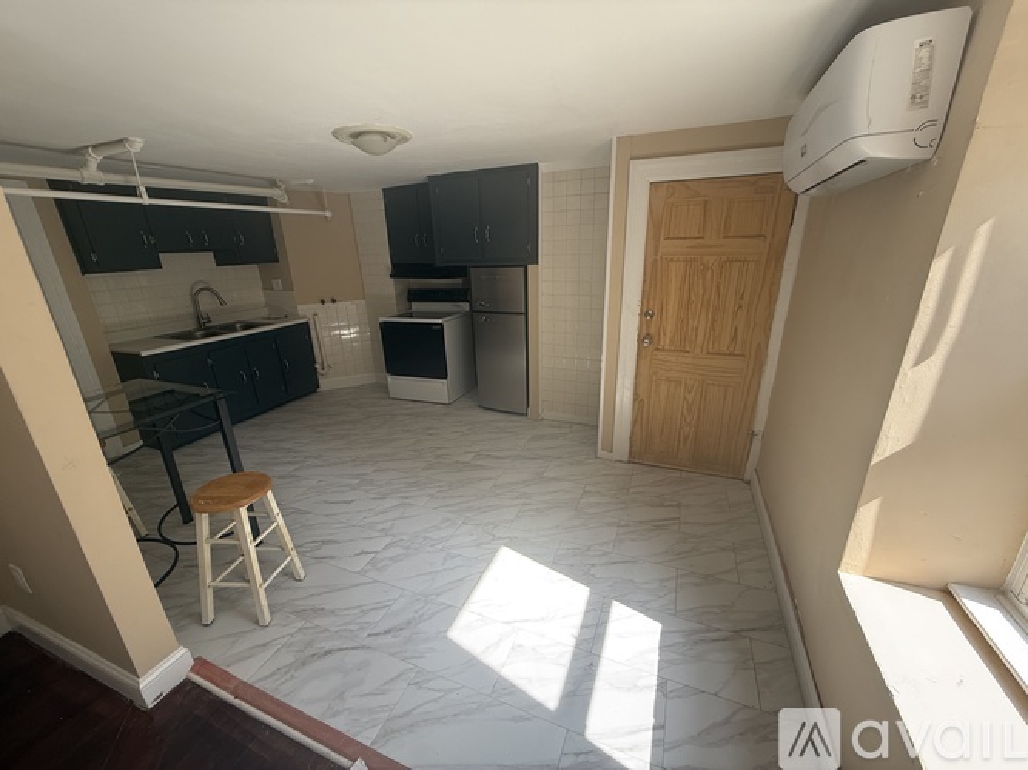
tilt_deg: -18.0
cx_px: 514
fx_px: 416
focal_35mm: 14
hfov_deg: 102.1
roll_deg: +1.6
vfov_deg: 85.7
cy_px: 385
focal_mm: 2.22
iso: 64
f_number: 2.2
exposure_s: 1/99
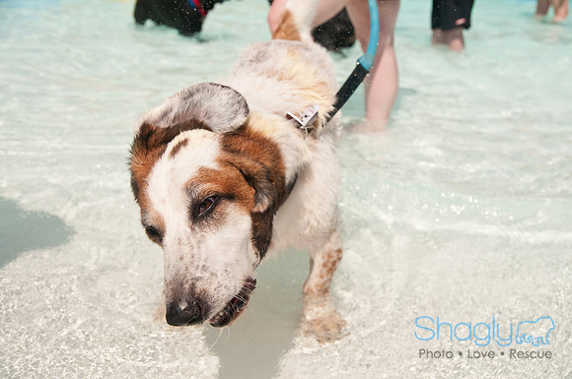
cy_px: 190
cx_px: 286
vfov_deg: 34.1
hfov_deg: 49.6
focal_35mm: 39
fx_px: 619
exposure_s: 1/8000
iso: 400
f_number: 4
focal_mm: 26
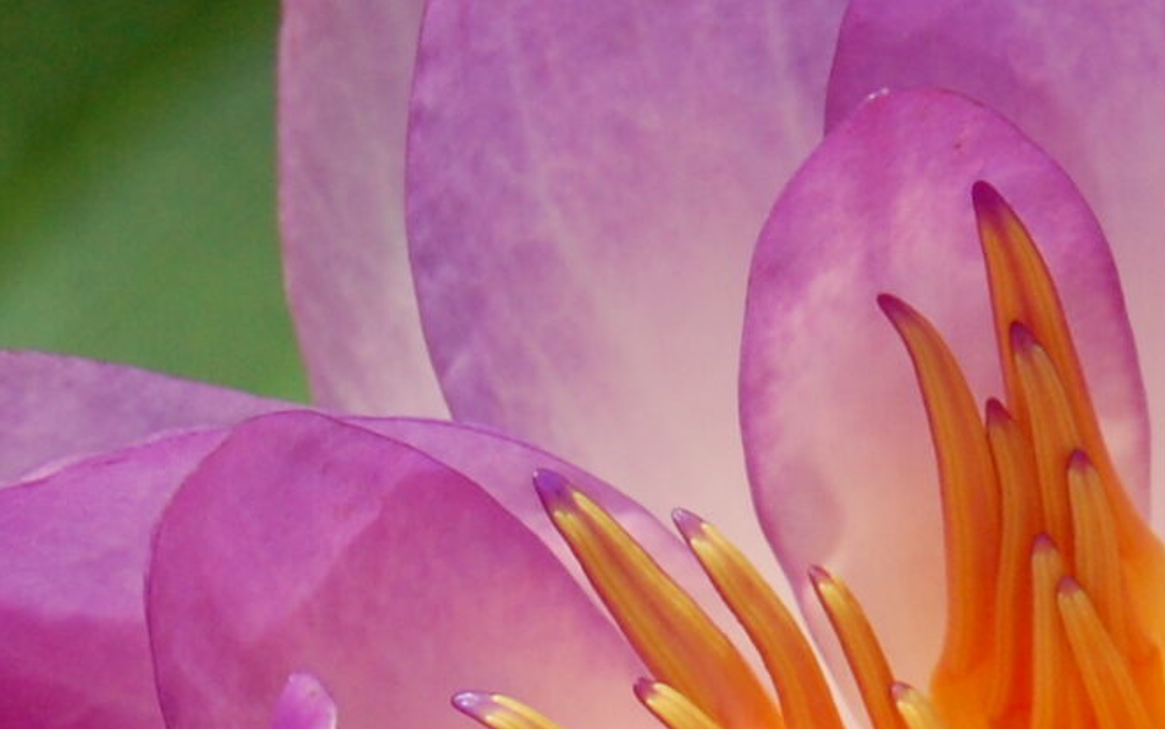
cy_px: 975
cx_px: 1093
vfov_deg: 4.6
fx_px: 8989
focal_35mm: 283
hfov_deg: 7.4
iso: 800
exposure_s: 1/800
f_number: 14
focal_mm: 48
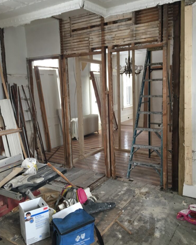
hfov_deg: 47.1
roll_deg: +2.6
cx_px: 98
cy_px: 115
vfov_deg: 57.1
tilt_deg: -6.9
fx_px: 225
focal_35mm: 31
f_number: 2.2
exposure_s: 1/30
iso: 64
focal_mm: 4.15
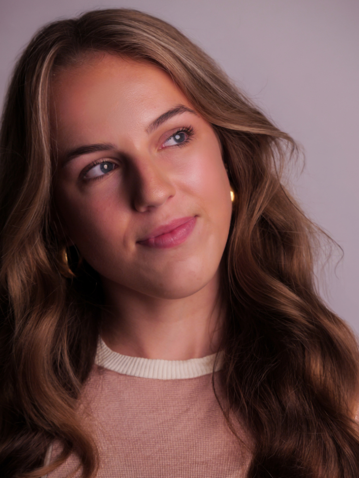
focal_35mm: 140
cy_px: 239
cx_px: 180
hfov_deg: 10.6
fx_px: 1934
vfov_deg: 14.1
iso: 320
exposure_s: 1/160
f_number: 4.5
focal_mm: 70
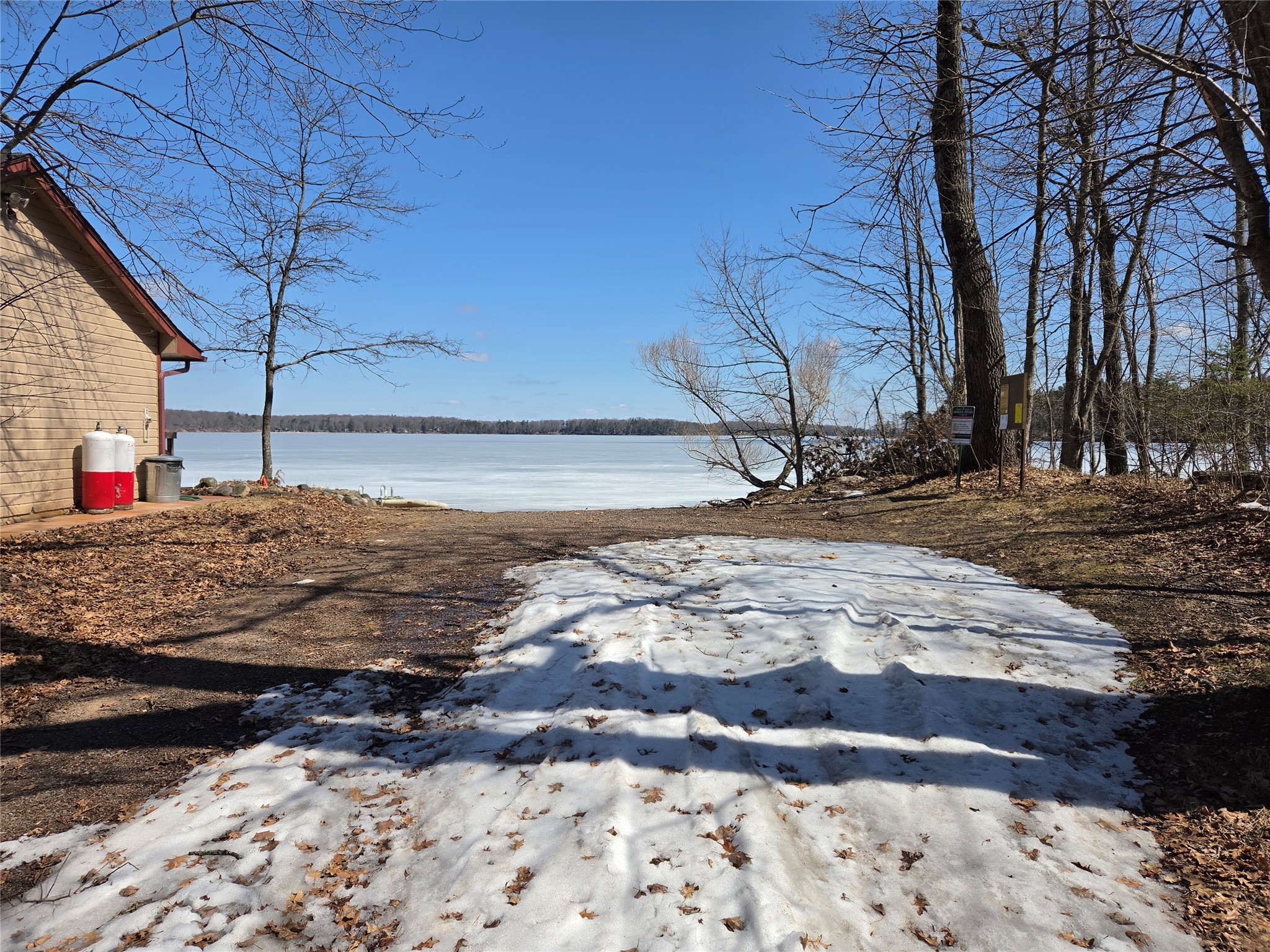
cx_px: 635
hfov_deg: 73.9
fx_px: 844
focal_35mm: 23
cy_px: 476
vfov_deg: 58.9
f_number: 1.8
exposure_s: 1/6215
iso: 80
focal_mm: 5.4
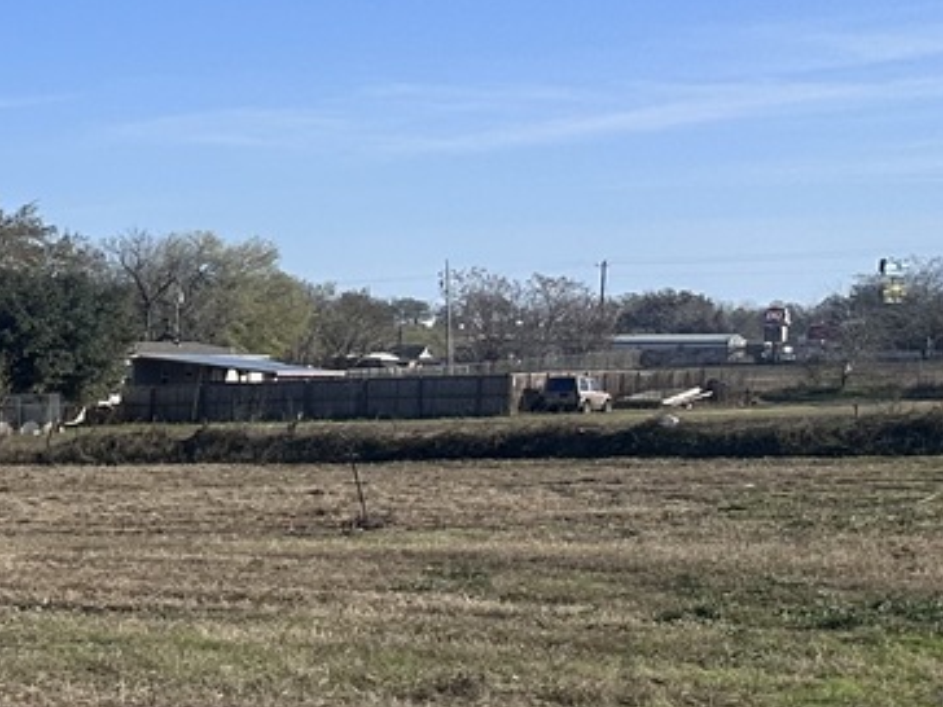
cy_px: 549
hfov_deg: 16.4
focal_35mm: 95
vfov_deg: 15.5
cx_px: -878
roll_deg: -0.5
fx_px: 2588
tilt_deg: -4.1
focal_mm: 6.86
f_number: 1.78
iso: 80
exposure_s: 1/4762
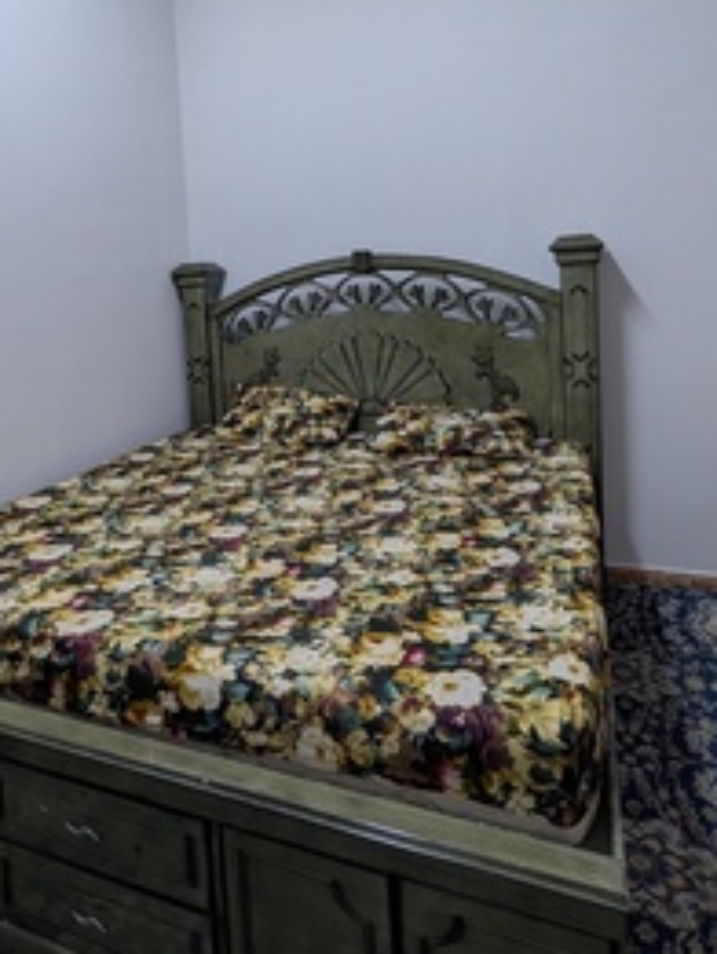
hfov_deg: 63.3
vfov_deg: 76.5
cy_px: 318
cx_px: 316
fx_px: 579
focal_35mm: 21
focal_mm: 2.02
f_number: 1.7
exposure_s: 1/60
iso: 159
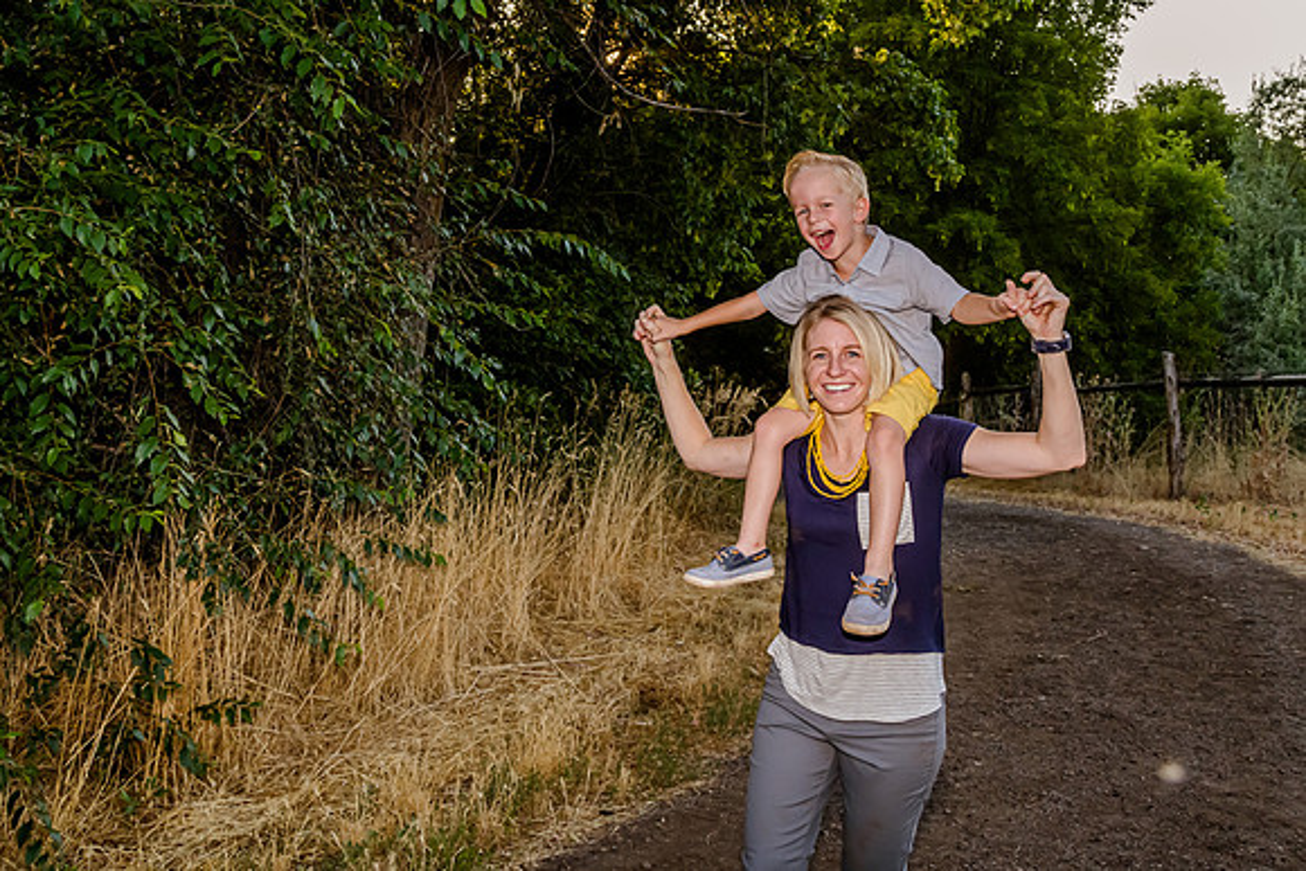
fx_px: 1399
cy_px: 228
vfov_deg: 34.0
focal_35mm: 39
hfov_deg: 50.0
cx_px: 592
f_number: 10
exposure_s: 1/250
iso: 1000
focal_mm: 24
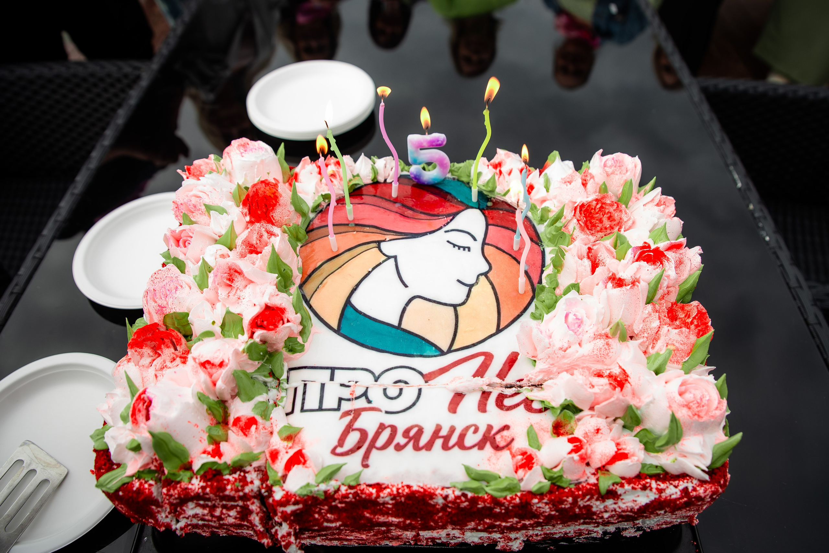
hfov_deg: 68.5
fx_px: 608
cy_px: 278
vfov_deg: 49.0
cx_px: 438
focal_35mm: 26
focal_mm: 24
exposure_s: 1/500
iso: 200
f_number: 3.5
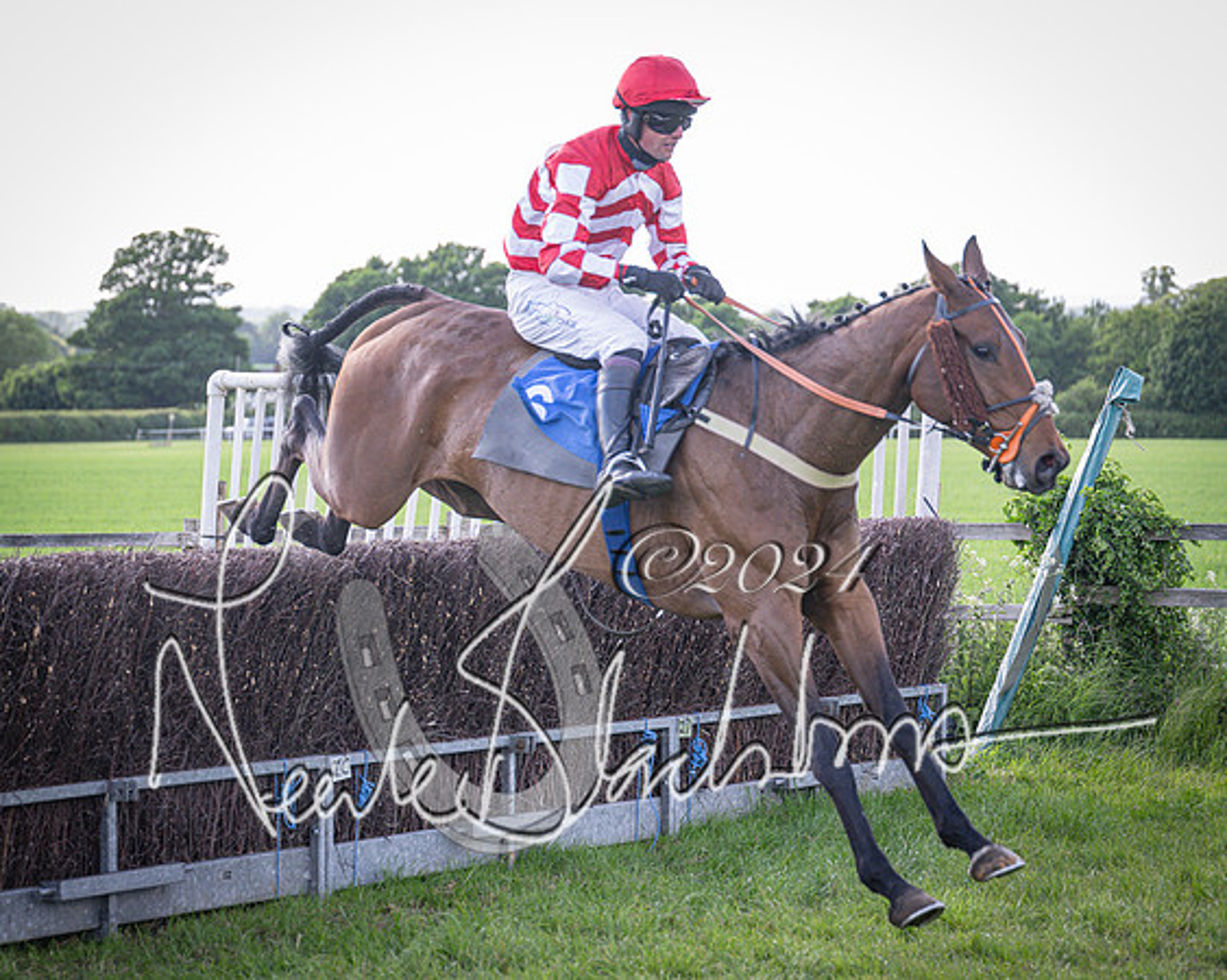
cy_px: 585
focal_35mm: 103
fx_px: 3726
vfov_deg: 15.0
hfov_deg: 18.6
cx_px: 311
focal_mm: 70
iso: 640
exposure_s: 1/1600
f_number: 2.8
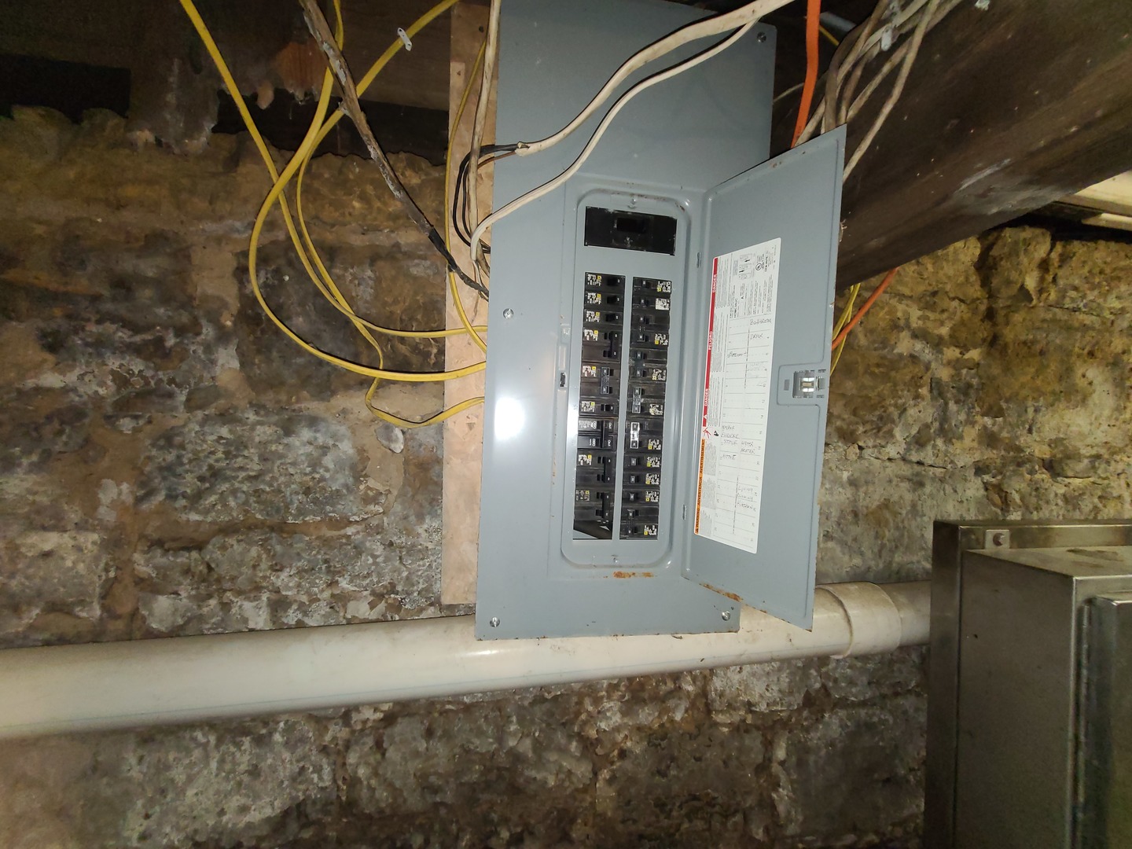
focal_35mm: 13
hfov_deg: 106.2
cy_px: 424
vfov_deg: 89.9
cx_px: 566
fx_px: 425
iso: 250
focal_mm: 2.2
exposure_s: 1/50
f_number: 2.2
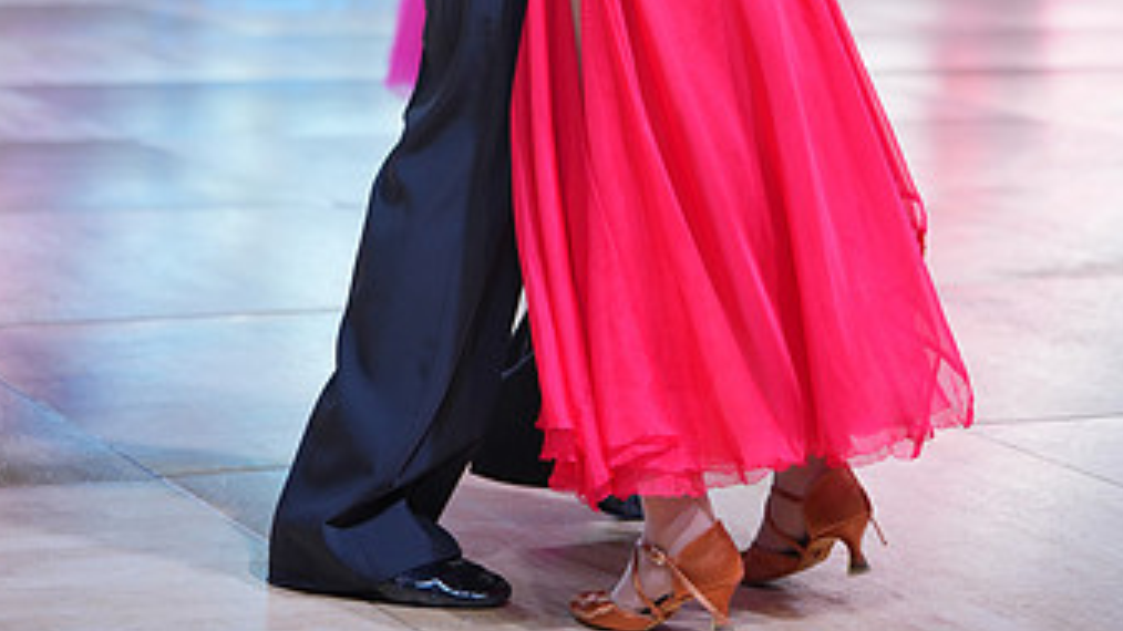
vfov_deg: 9.4
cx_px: 570
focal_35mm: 126
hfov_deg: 17.0
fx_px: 3751
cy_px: -276
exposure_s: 1/400
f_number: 2.8
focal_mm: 70
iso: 500
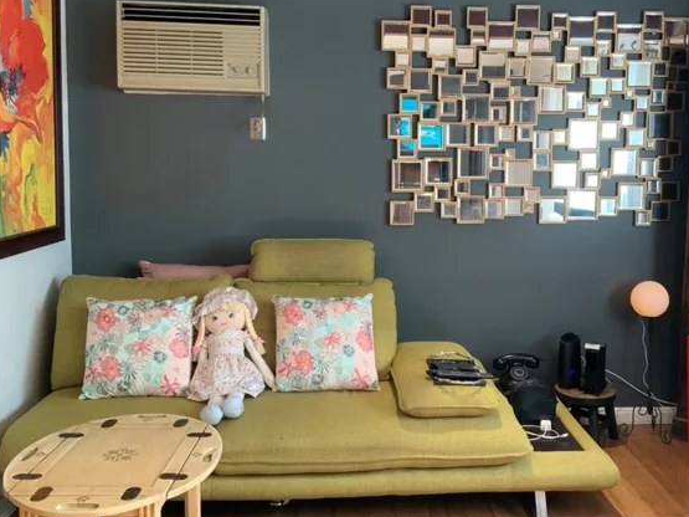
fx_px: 776
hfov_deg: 47.6
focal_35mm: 39
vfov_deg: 36.7
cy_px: 224
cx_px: 410
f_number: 1.8
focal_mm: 3
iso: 80
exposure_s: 1/60
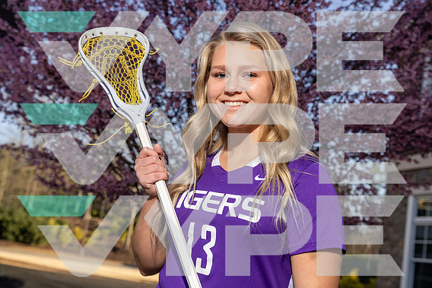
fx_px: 588
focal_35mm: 49
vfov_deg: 27.5
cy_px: 144
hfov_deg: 40.3
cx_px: 213
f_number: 5.6
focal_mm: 48
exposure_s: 1/125
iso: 100
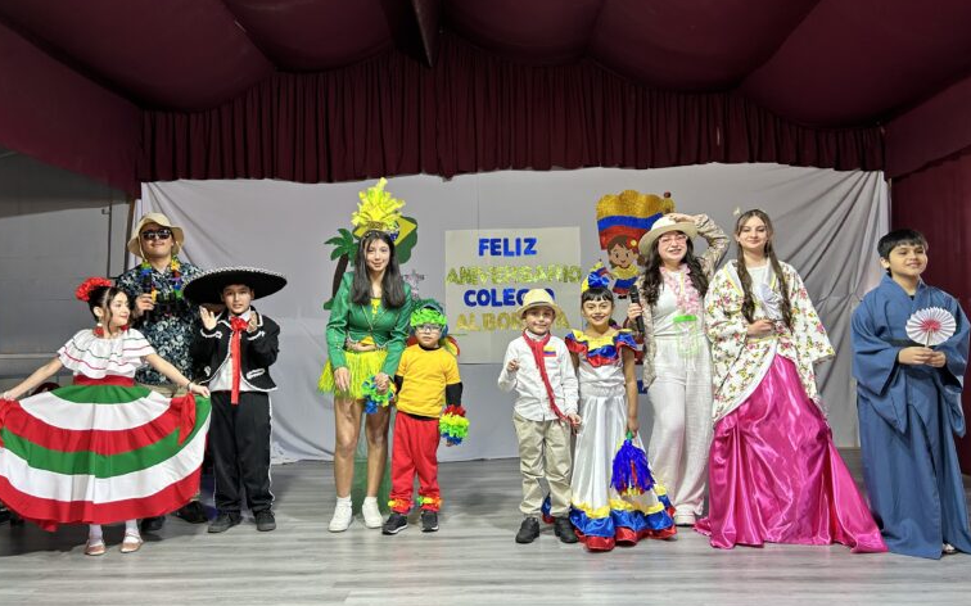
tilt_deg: +3.1
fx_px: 741
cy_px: 313
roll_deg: +1.1
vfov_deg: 44.5
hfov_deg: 66.5
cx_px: 480
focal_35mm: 28
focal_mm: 5.7
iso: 80
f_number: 1.5
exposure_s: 1/100
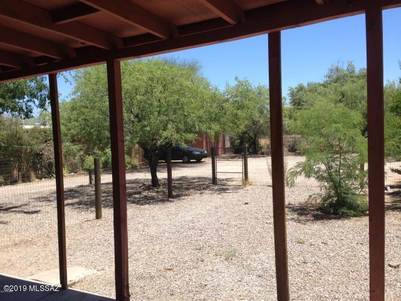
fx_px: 382
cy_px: 150
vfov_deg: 42.9
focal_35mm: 33
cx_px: 200
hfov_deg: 55.4
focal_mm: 4.12
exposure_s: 1/1085
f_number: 2.4
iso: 50
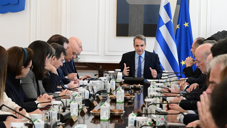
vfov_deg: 10.9
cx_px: 114
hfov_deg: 19.3
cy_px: 68
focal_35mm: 111
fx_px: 668
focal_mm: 70
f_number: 6.3
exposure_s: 1/640
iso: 10000
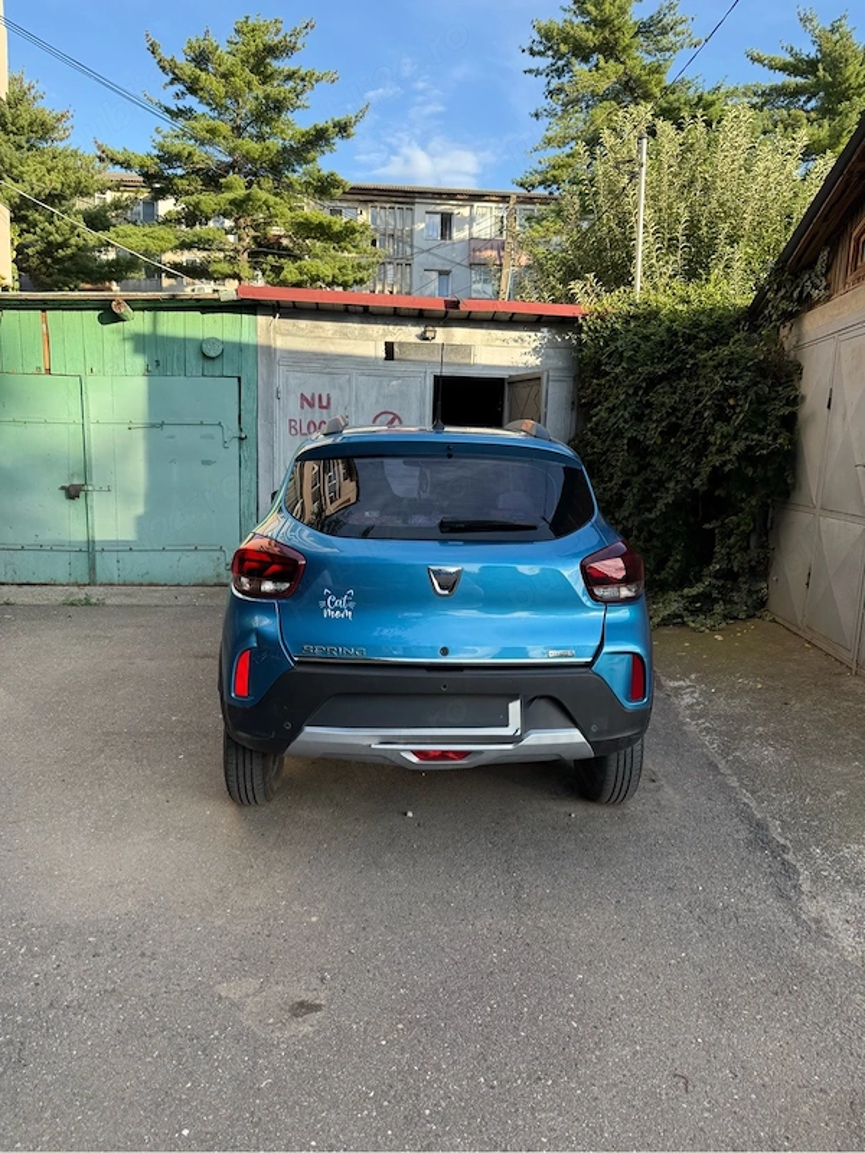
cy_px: 576
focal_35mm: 24
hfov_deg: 56.8
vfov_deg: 71.6
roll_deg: -1.4
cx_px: 432
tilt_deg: -9.3
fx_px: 800
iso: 100
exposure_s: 1/955
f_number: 1.78
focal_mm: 6.76
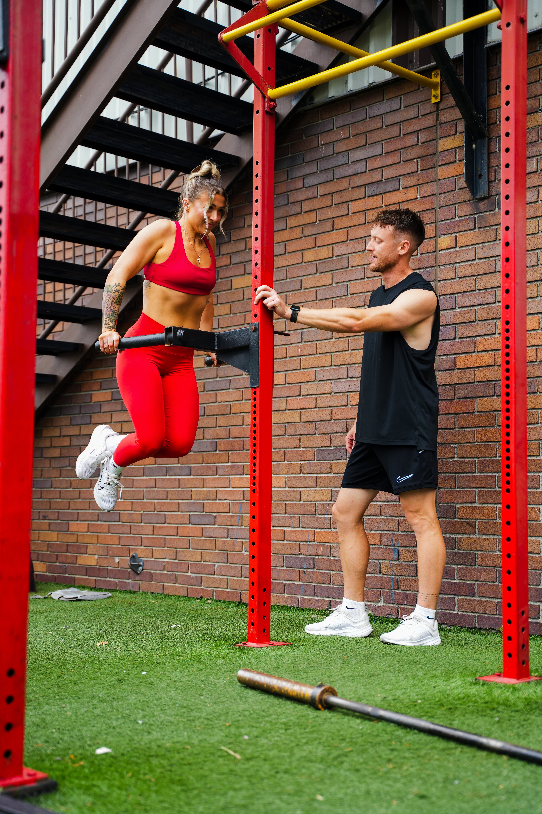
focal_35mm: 49
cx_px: 271
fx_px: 1106
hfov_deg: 27.5
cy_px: 407
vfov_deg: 40.3
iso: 125
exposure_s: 1/320
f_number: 2.8
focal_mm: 49
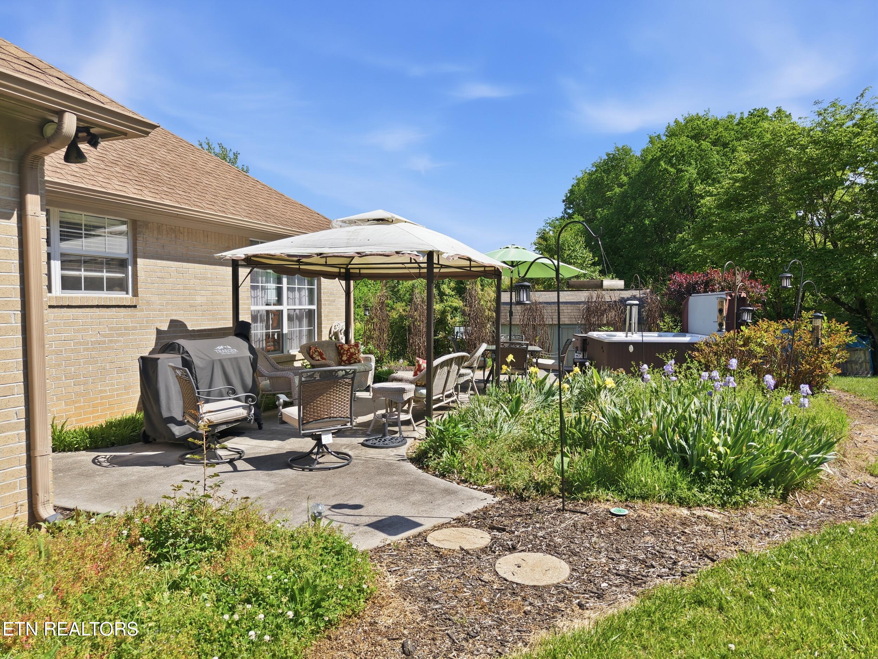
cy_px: 330
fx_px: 609
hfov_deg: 71.6
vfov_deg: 56.8
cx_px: 439
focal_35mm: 24
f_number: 1.8
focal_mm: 8.7
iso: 170
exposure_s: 1/4000
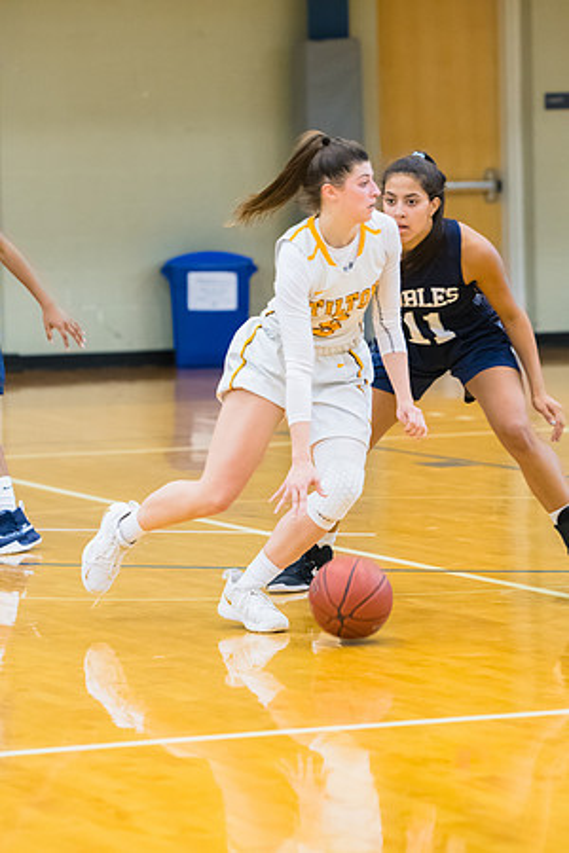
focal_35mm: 188
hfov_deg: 7.3
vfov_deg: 11.0
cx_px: 284
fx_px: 4445
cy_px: 426
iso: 3200
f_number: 3.2
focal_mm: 125
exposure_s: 1/400
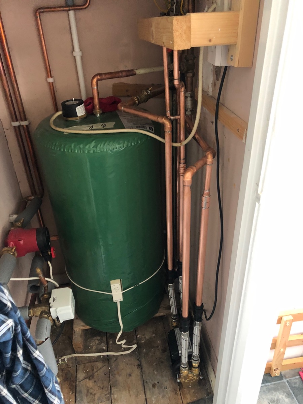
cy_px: 202
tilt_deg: -32.3
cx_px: 152
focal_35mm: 28
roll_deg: +2.6
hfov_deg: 49.7
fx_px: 327
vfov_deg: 63.4
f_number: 1.8
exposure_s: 1/11
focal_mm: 3.99
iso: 100
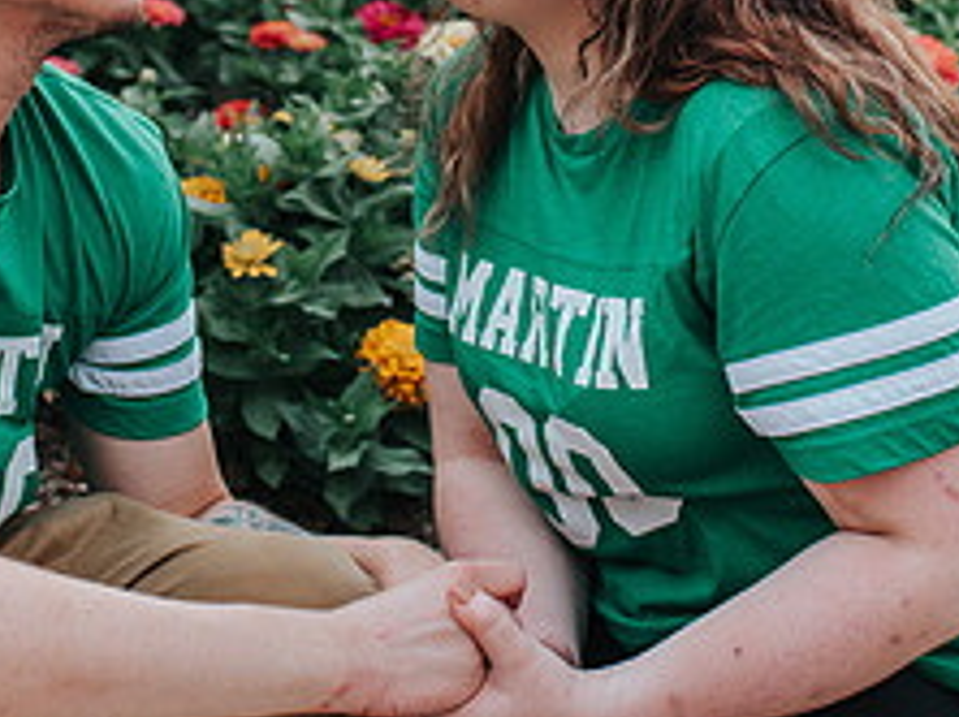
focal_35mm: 88
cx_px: 372
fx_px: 2435
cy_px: -37
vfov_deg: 16.3
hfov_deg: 22.2
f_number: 3.2
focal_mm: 35
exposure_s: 1/800
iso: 900
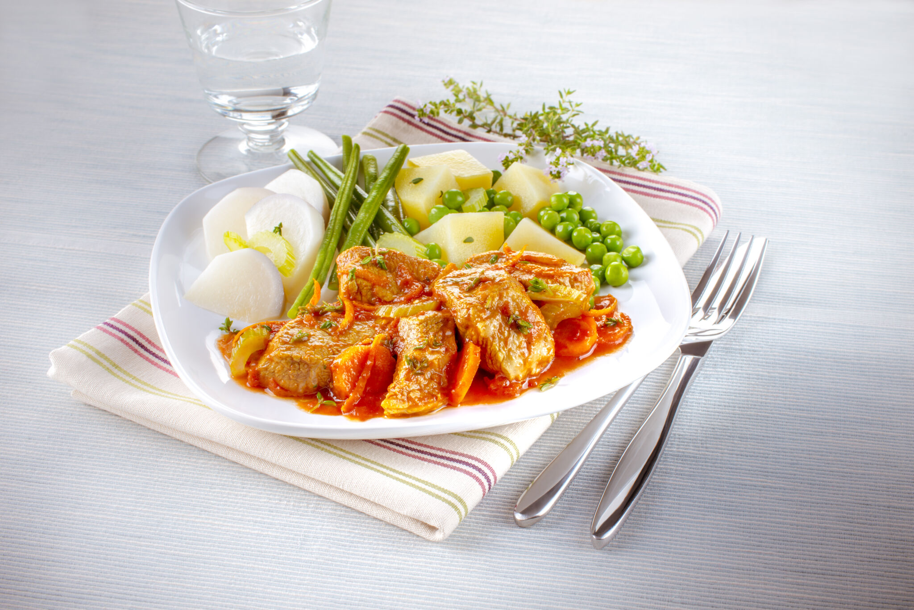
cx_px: 457
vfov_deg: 19.5
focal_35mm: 70
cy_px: 305
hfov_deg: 28.8
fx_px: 1778
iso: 100
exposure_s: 1/100
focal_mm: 70
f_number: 16
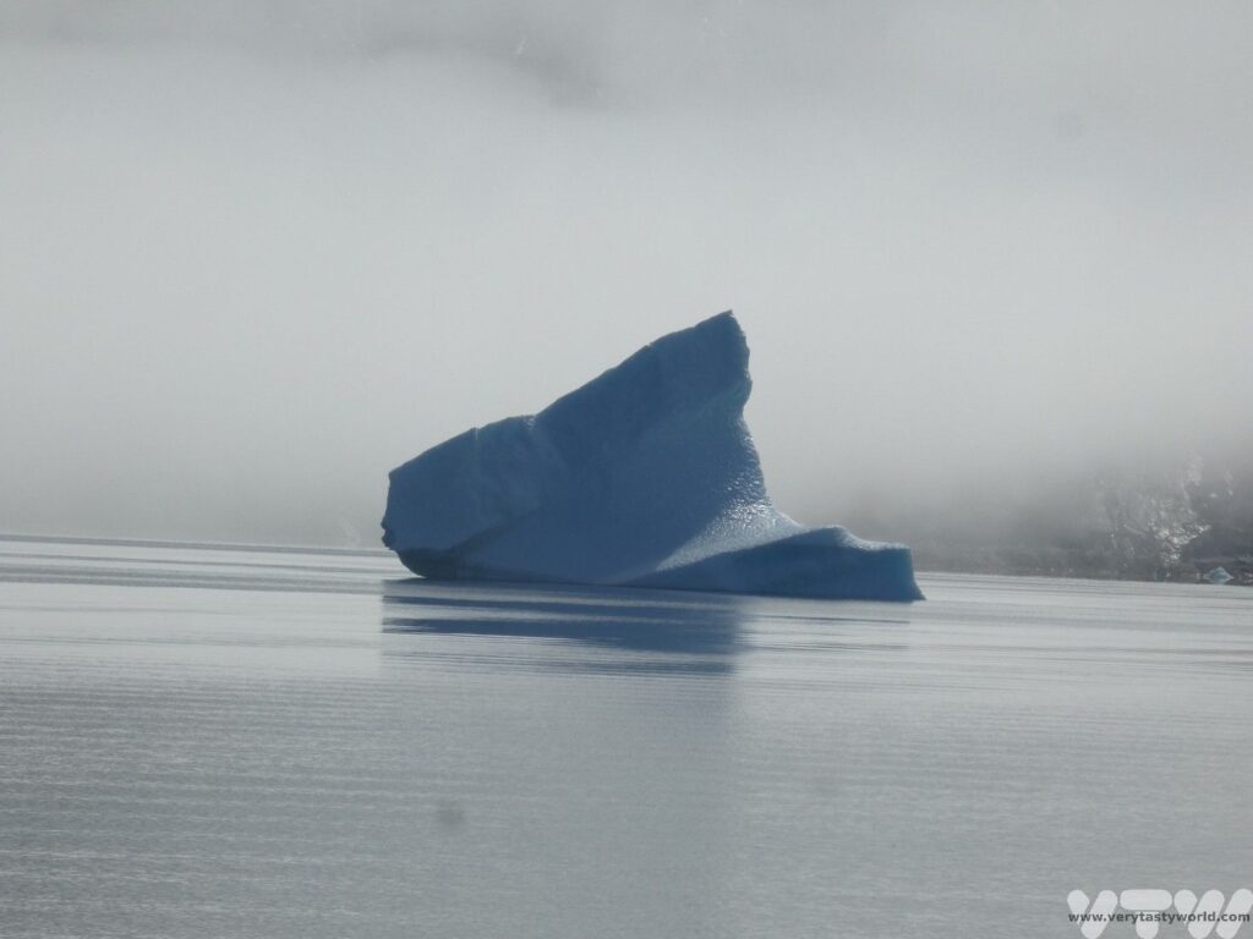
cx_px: 626
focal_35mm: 309
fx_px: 11185
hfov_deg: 6.4
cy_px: 470
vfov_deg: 4.8
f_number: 7.1
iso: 80
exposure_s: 1/800
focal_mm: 55.4
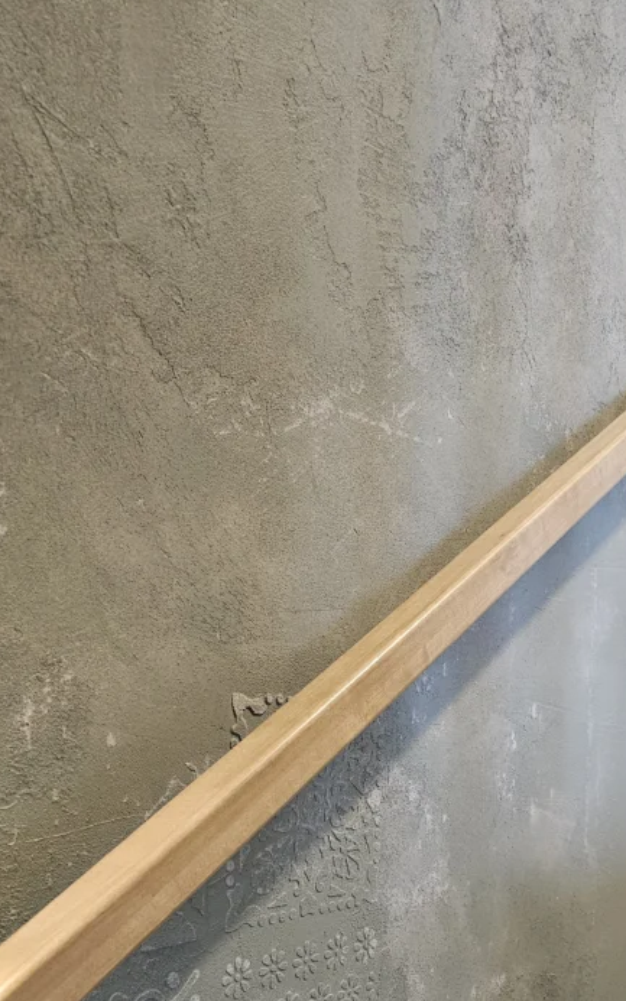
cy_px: 727
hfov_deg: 34.7
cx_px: 451
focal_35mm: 36
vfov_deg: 52.1
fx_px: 983
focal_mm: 6.3
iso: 800
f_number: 1.7
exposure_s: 1/50
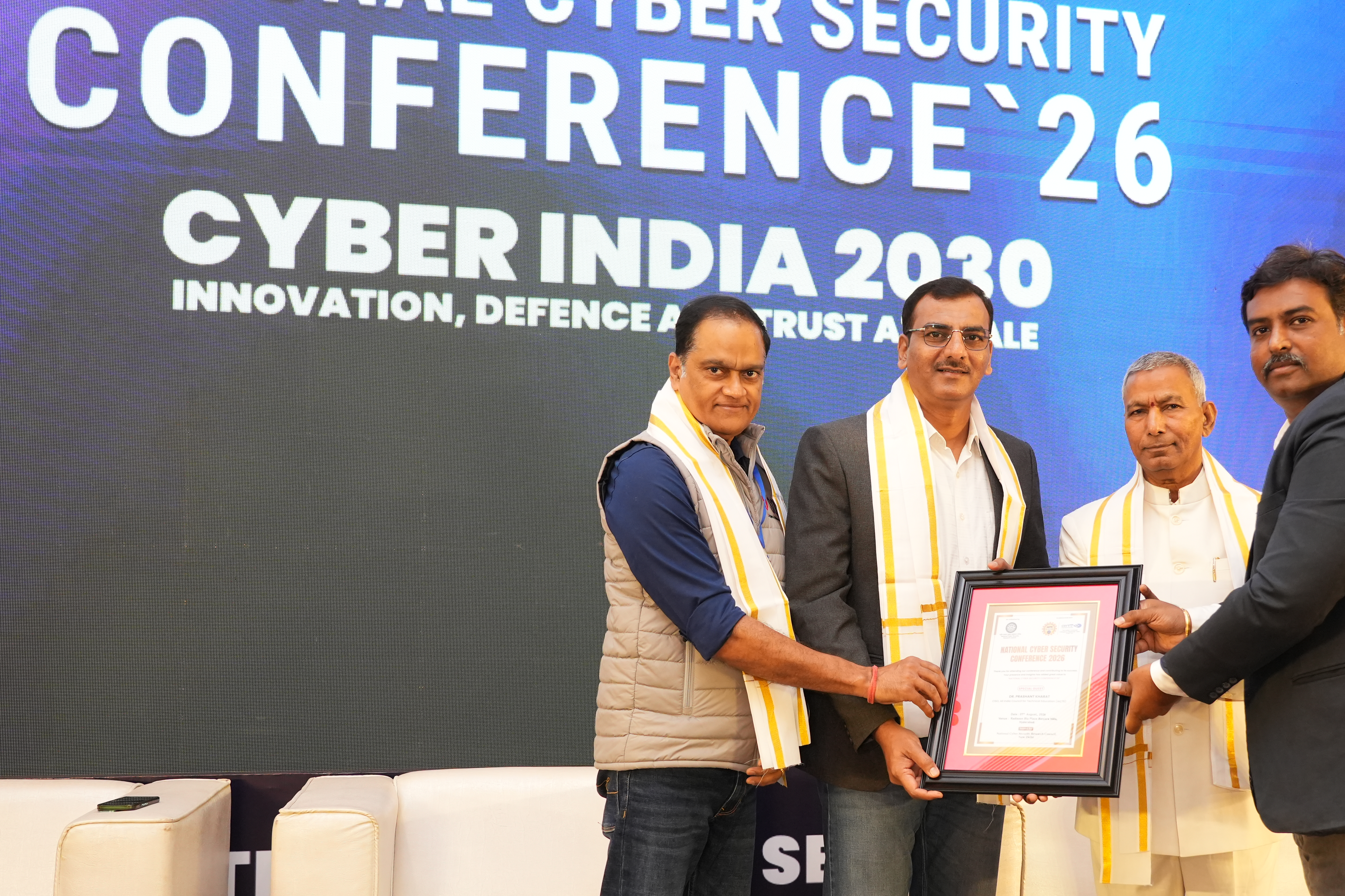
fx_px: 1569
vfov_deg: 31.8
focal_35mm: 42
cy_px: 533
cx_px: 854
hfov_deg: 45.9
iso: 2000
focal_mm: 30
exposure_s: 1/160
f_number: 4
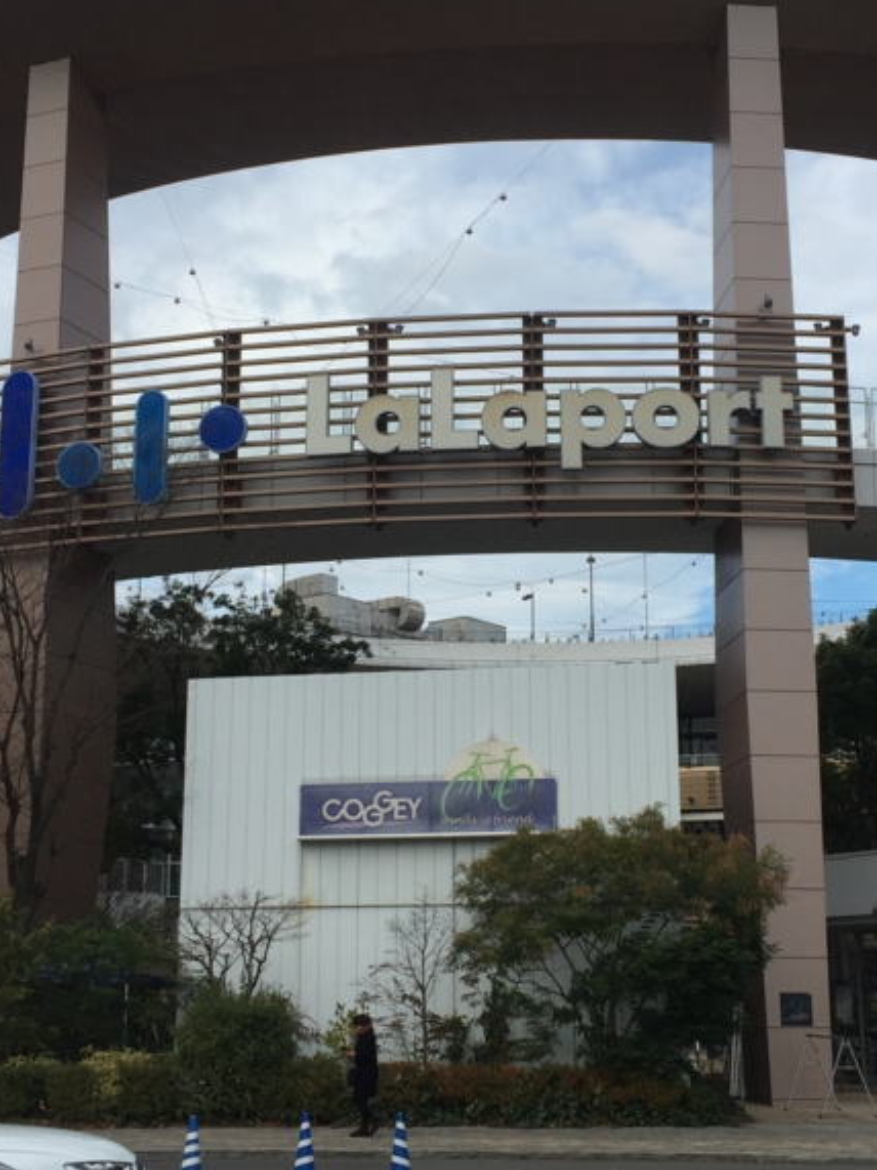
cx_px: 477
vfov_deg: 36.8
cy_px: 553
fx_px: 1757
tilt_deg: +14.1
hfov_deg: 28.0
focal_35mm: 52
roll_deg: -0.5
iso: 32
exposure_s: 1/1647
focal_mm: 4.15
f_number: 2.2
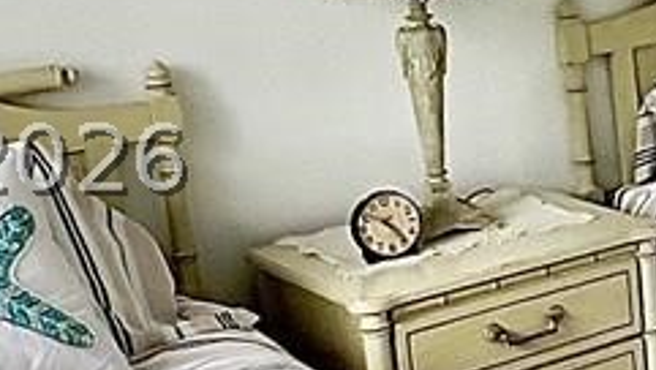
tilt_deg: -13.9
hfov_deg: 19.4
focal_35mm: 94
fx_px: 1636
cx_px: 1021
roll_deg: +2.9
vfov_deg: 12.9
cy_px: 158
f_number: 1.8
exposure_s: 1/120
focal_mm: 1.57
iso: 160
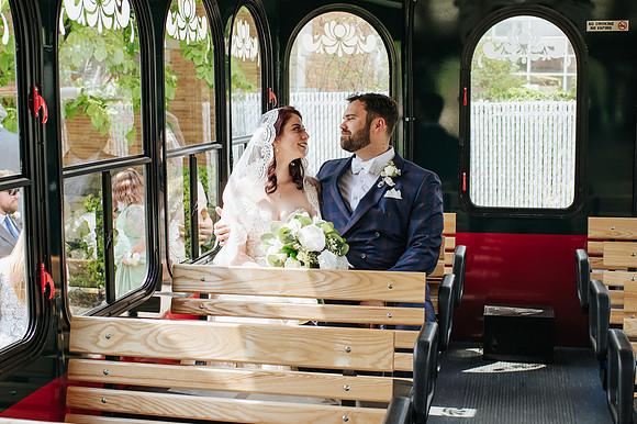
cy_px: 194
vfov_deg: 26.7
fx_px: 893
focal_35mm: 51
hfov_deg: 39.3
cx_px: 309
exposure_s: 1/250
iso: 140
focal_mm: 35
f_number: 3.5
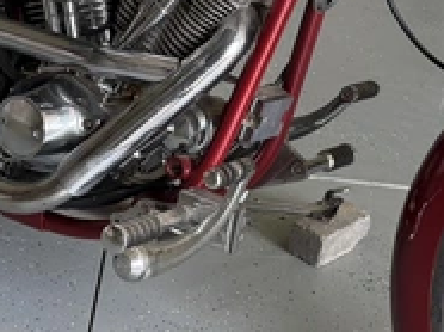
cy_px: 49
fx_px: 1243
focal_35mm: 97
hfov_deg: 20.3
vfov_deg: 15.1
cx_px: 239
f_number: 1.78
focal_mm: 6.76
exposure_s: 1/184
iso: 100
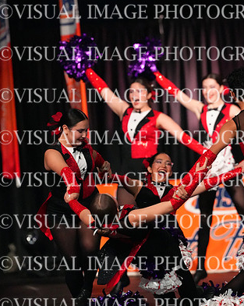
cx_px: 149
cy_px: 158
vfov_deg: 4.6
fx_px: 3769
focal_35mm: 417
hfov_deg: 3.7
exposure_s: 1/1250
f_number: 3.5
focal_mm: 300
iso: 16000
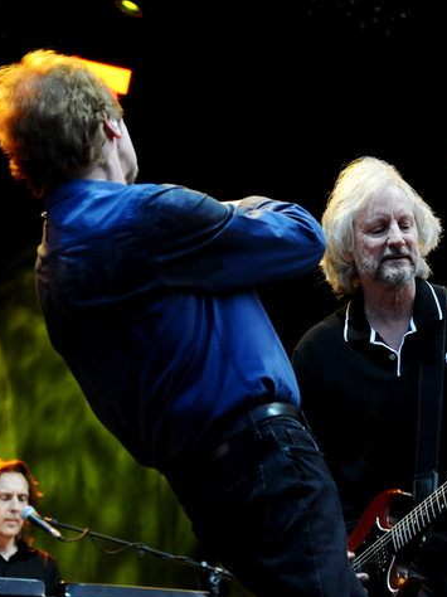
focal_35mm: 95
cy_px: 300
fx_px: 1637
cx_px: 233
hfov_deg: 15.5
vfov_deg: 20.7
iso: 1250
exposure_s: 1/125
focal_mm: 65
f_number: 4
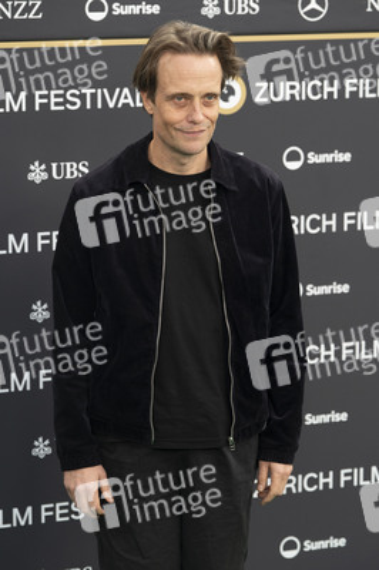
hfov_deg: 11.5
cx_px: 190
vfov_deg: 17.2
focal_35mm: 119
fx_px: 1882
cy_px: 285
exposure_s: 1/200
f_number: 4.5
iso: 400
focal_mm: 119
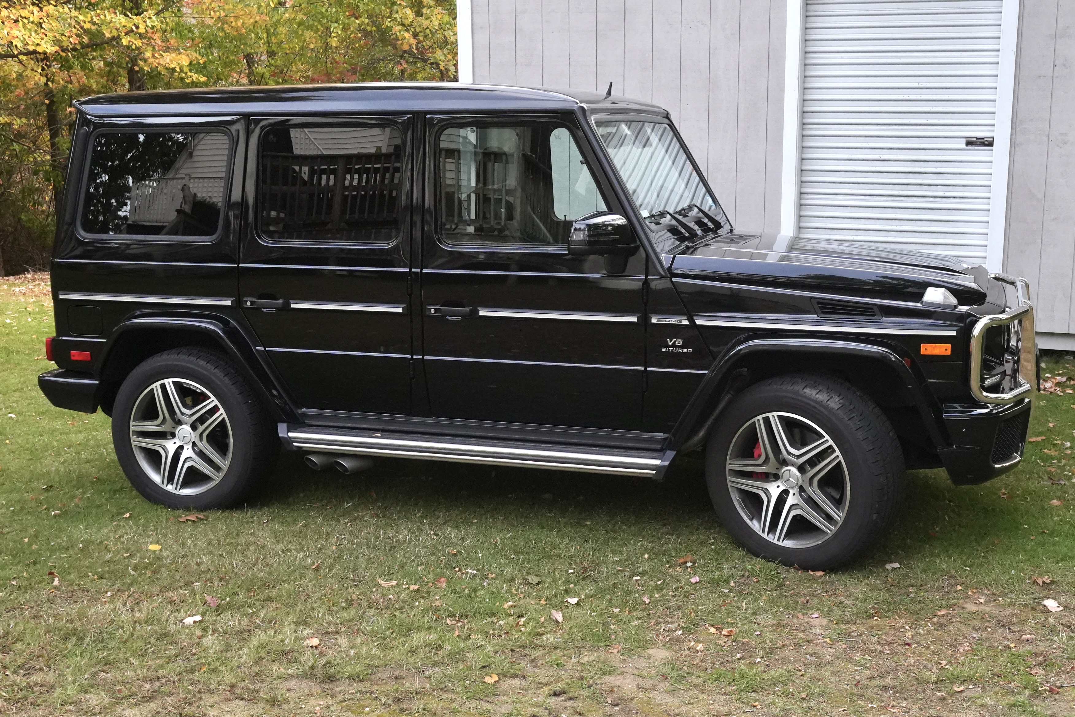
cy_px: 358
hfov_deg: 43.6
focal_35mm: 45
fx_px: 1344
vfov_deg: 29.9
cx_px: 538
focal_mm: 30
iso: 5000
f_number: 8
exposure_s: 1/320
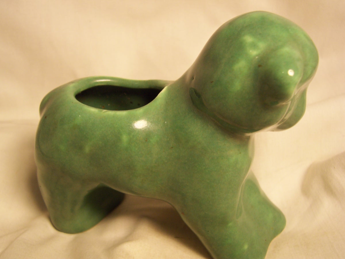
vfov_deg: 38.7
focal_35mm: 37
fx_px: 369
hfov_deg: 50.1
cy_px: 130
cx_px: 172
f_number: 2.8
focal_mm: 5.6
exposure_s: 1/180
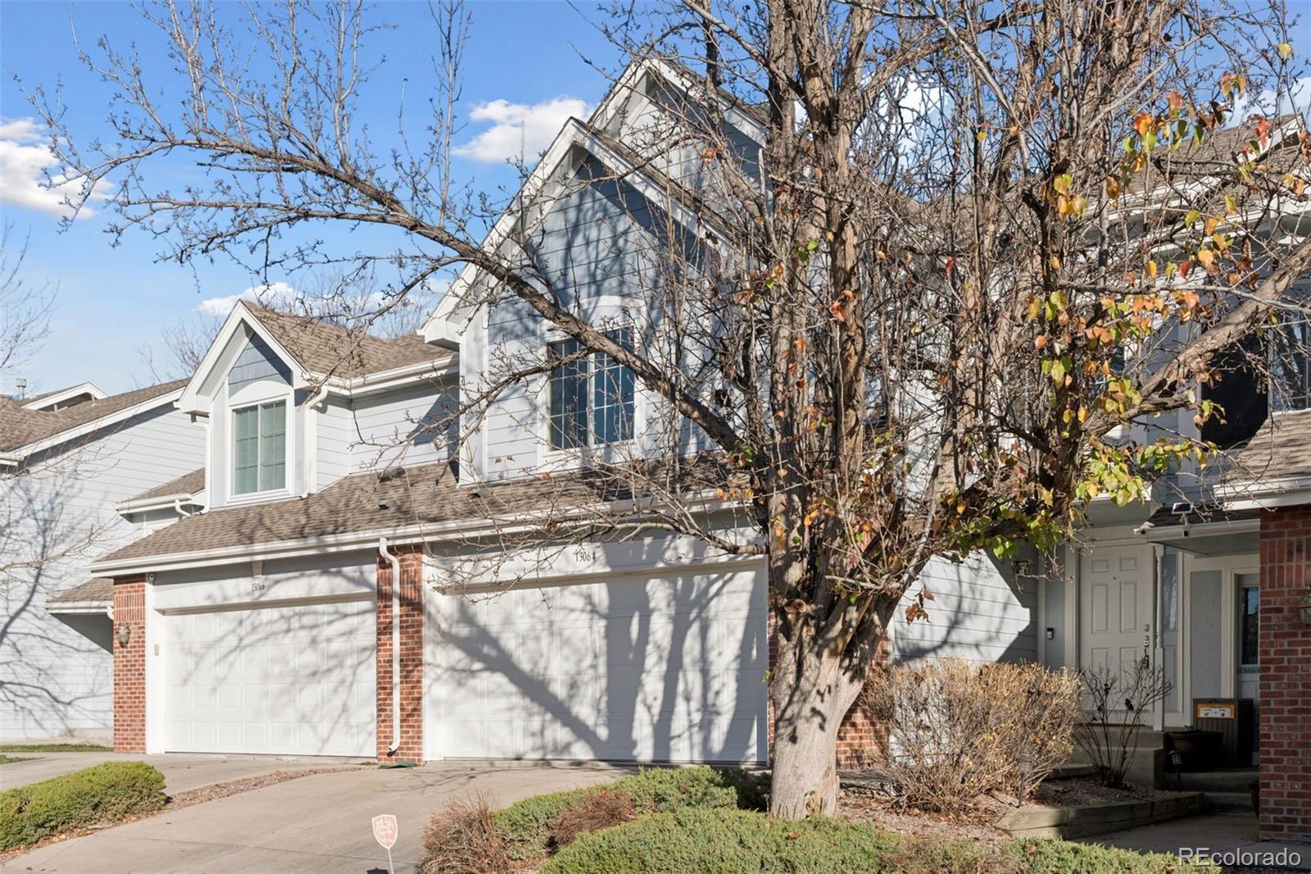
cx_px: 656
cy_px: 437
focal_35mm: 39
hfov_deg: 49.6
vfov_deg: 34.2
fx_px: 1420
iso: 400
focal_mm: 39
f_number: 9
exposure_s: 1/1000
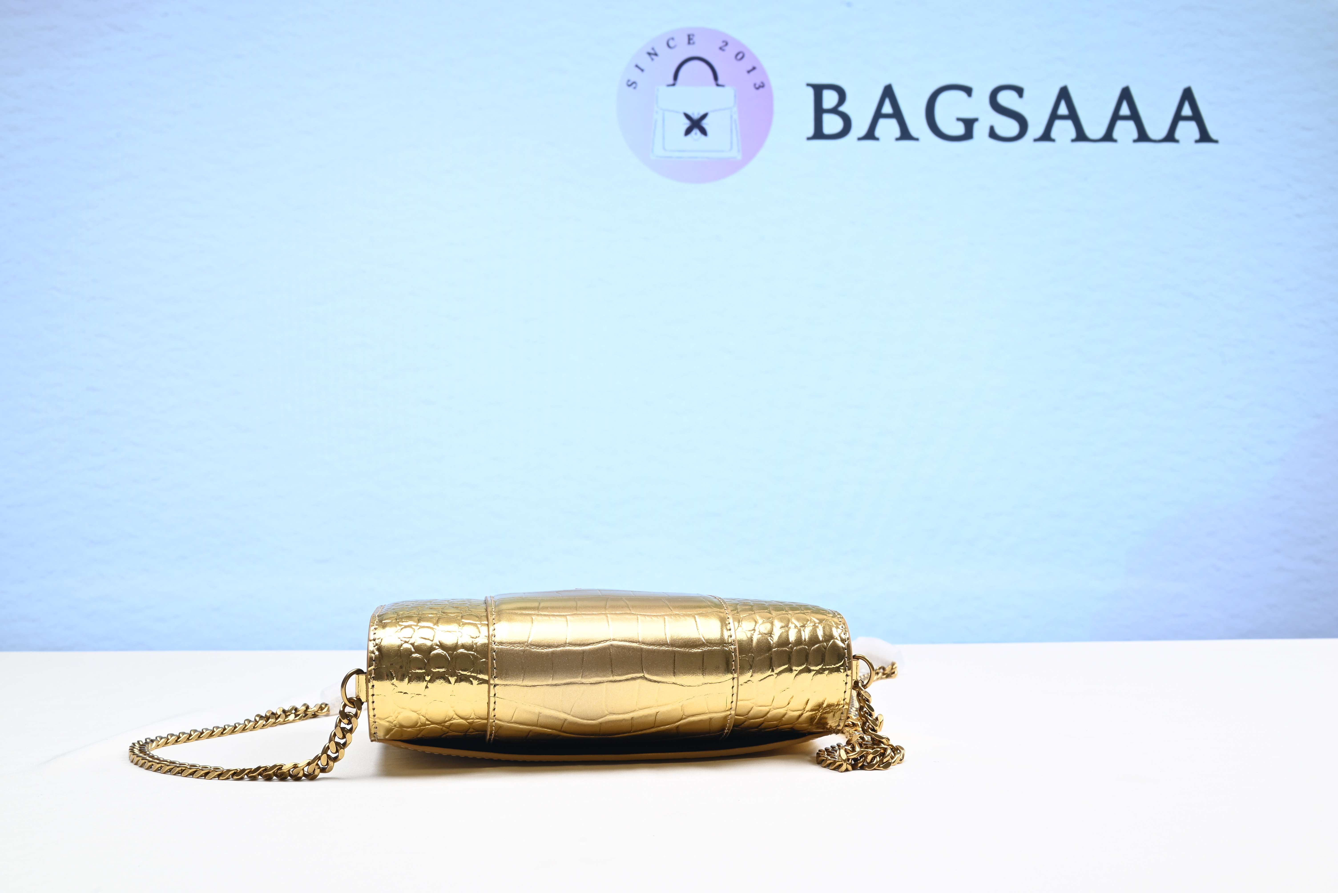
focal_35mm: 39
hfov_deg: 49.5
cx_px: 669
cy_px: 446
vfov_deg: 34.2
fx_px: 1450
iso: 100
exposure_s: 1/2
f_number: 16
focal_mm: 39
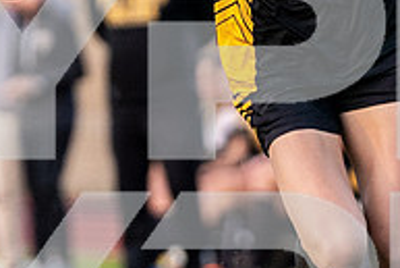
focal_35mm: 1143
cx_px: 301
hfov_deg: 1.8
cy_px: 40
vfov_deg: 1.2
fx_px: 12709
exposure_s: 1/2000
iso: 640
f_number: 2.8
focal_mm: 200
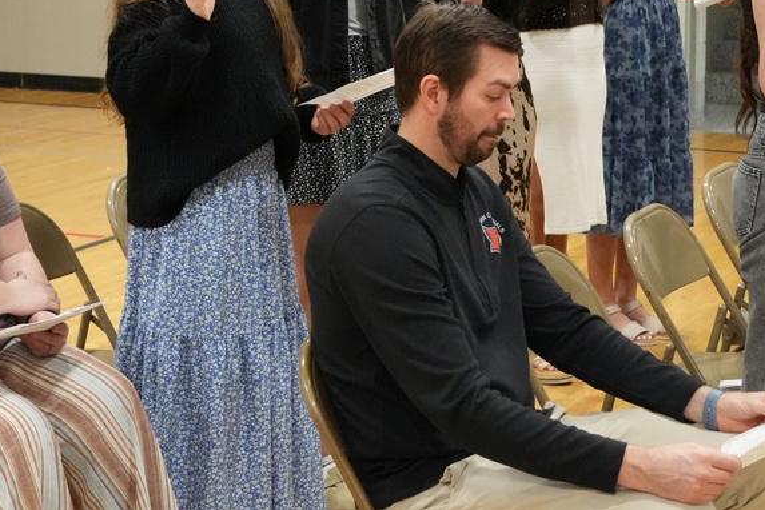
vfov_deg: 14.4
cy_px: 55
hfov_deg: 21.7
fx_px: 1995
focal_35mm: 94
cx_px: 342
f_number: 4.5
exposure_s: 1/250
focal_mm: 35
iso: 6400
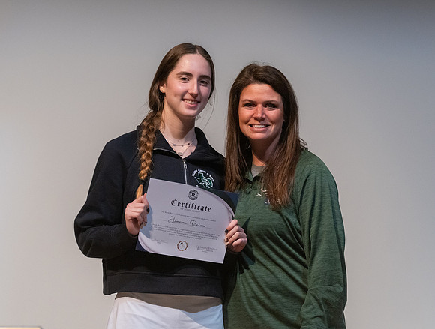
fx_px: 3220
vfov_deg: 5.9
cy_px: 136
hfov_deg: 7.7
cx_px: 229
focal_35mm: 255
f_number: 4
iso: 5000
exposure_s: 1/320
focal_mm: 200
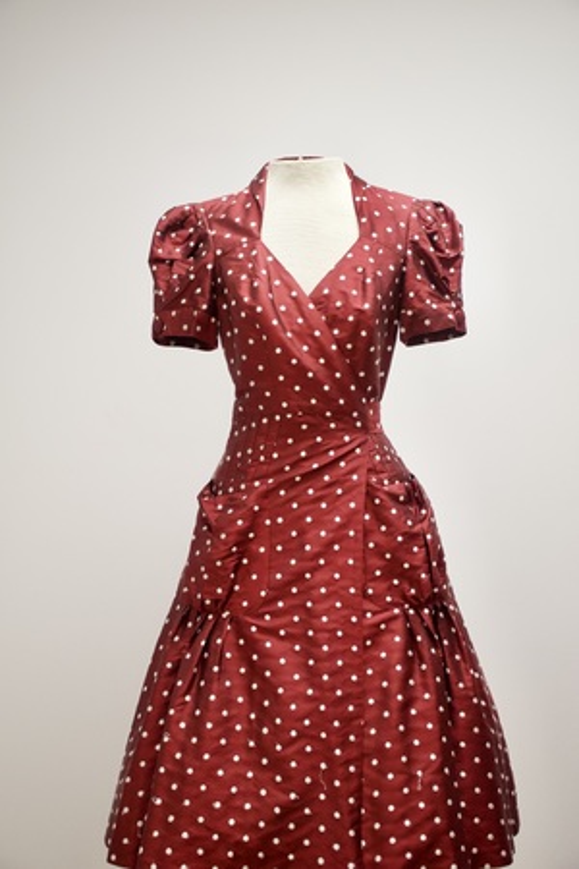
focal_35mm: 48
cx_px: 290
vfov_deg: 41.1
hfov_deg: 28.1
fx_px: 1158
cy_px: 434
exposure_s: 1/200
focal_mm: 32
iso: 1600
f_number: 4
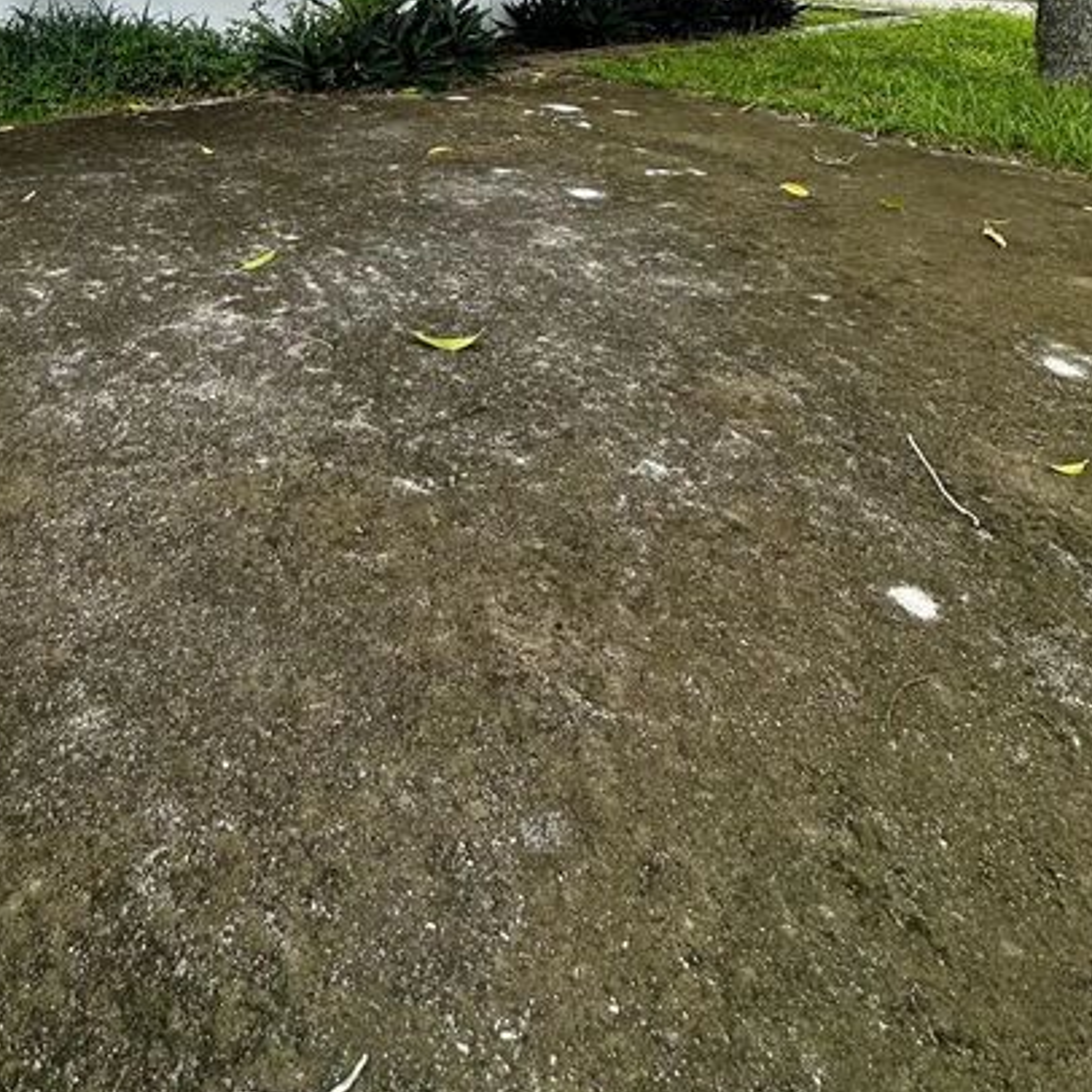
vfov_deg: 52.2
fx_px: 928
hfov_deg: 58.4
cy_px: 74
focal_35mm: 26
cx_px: 301
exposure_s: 1/496
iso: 40
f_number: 2.2
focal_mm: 2.22
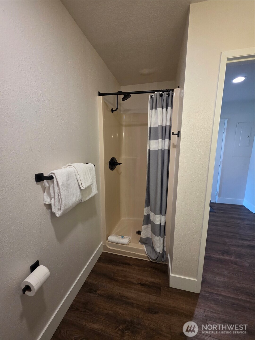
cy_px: 170
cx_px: 128
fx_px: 128
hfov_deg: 89.9
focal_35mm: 13
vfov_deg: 106.2
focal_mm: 2.2
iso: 320
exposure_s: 1/120
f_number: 1.9
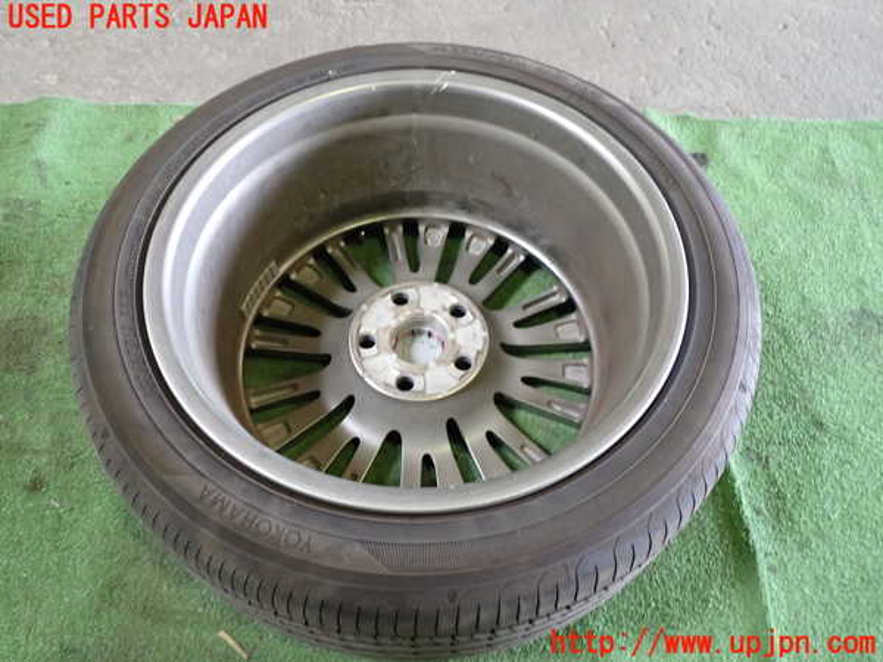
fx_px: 765
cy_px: 331
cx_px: 442
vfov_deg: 46.8
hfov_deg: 60.0
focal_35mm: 30
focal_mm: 5.4
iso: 500
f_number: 2.3
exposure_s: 1/30
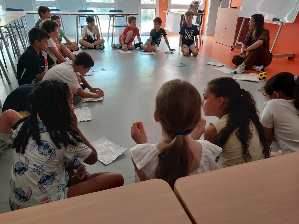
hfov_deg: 60.0
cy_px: 112
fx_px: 259
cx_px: 150
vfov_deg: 46.8
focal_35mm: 30
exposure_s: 1/60
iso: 200
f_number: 1.8
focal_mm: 4.6
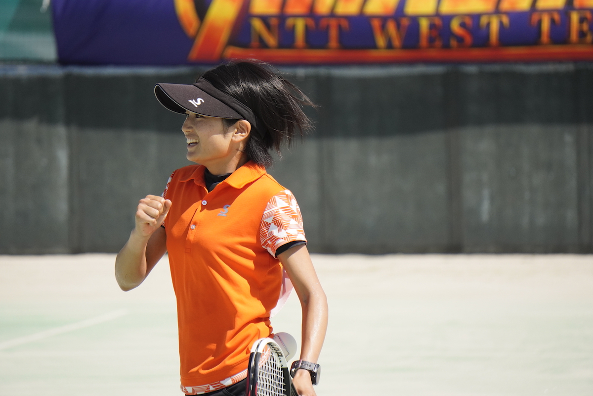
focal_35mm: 280
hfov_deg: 7.3
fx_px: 4620
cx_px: 296
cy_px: 198
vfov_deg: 4.9
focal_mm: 187
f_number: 6.3
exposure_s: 1/4000
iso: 1000
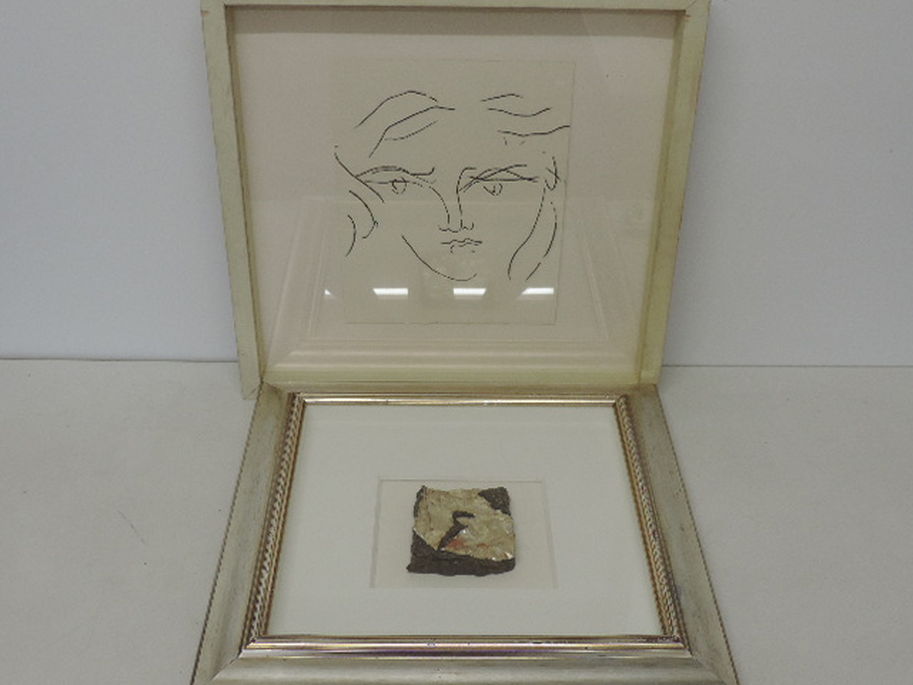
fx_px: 1134
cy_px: 342
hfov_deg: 43.9
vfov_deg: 33.6
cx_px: 456
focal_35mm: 43
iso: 360
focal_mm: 7.6
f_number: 3.4
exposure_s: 1/50
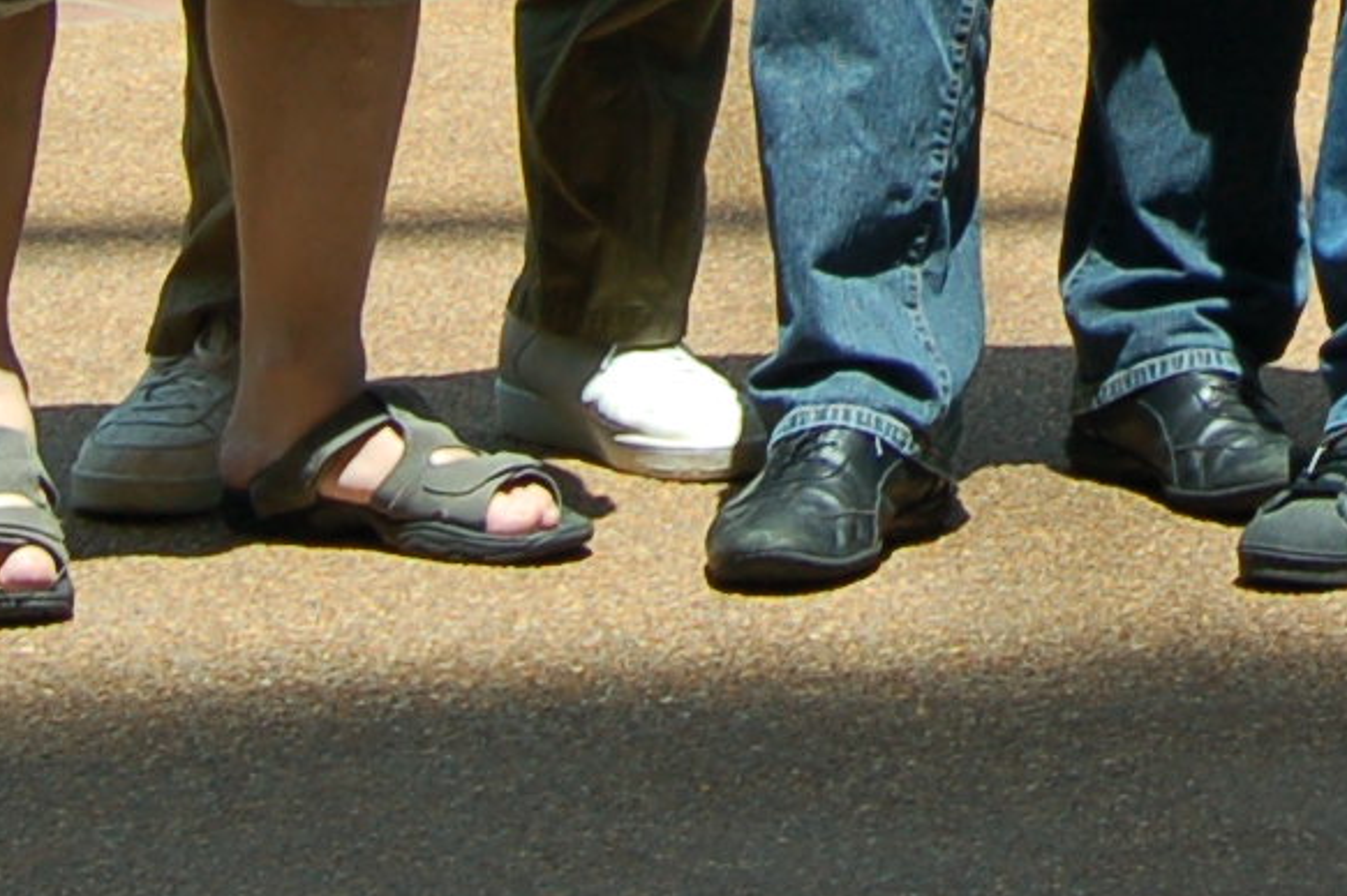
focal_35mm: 232
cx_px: 1837
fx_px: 8675
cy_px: -1203
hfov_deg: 8.7
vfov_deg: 5.7
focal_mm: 30
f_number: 7.1
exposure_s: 1/200
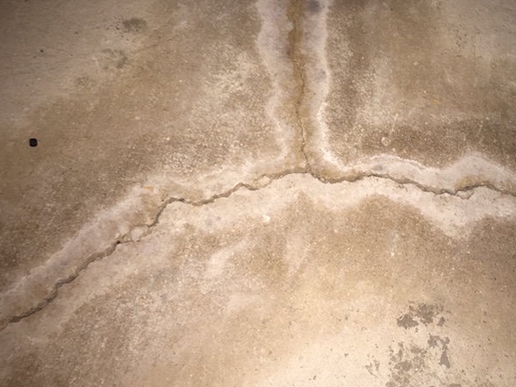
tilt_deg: -61.4
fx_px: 581
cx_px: 302
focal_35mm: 39
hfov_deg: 47.7
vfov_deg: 36.6
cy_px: 150
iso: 64
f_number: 2.2
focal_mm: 4.15
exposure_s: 1/16
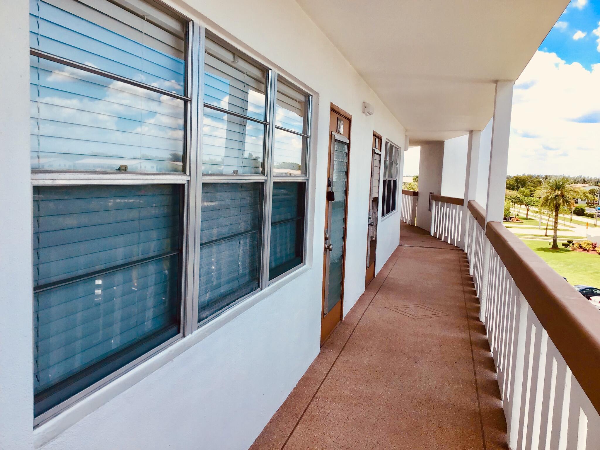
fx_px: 537
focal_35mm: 31
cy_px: 225
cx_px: 300
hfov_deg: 58.4
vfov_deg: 45.4
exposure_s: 1/641
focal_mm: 3.3
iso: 25
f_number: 2.4
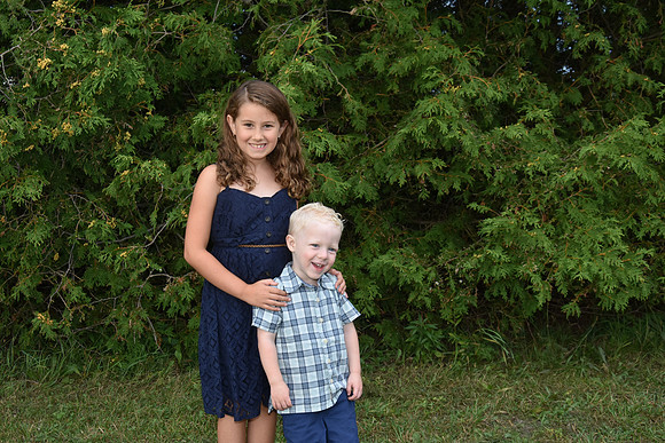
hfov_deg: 35.0
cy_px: 222
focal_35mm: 57
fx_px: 1053
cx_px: 332
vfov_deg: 23.8
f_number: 8
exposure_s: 1/60
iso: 200
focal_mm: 38
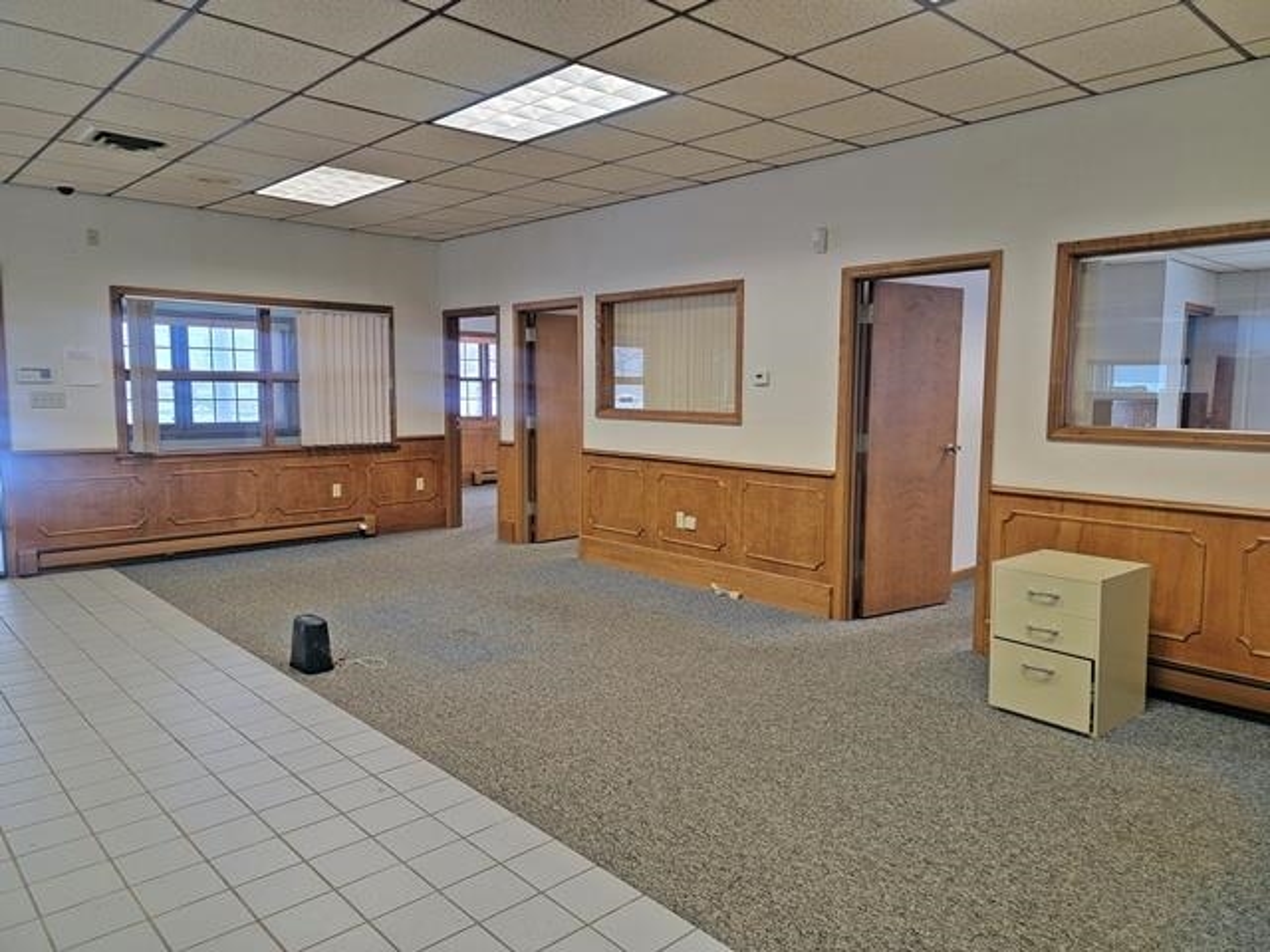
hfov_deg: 71.6
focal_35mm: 24
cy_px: 476
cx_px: 635
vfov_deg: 56.8
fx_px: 881
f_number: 1.8
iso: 250
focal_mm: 6.7
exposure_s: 1/120
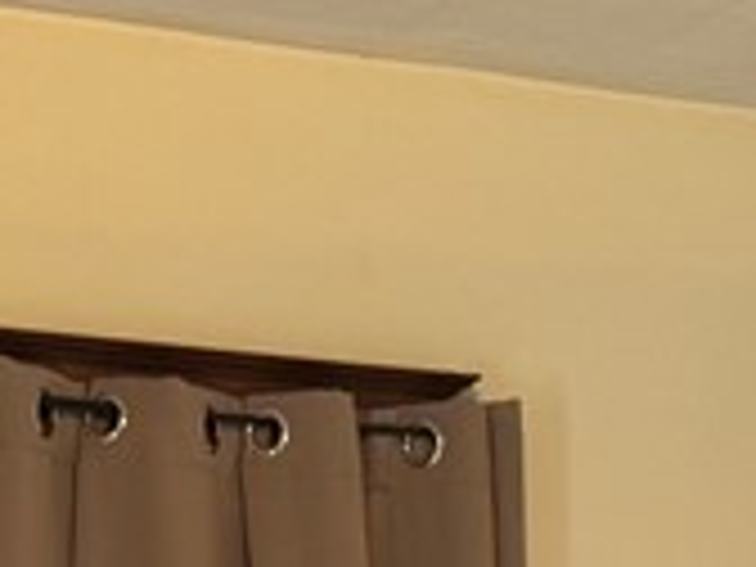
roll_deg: -0.7
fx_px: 3189
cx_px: 540
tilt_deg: -9.1
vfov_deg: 8.9
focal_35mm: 146
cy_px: 1512
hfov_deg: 13.5
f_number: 1.78
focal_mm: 6.76
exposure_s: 1/60
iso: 125
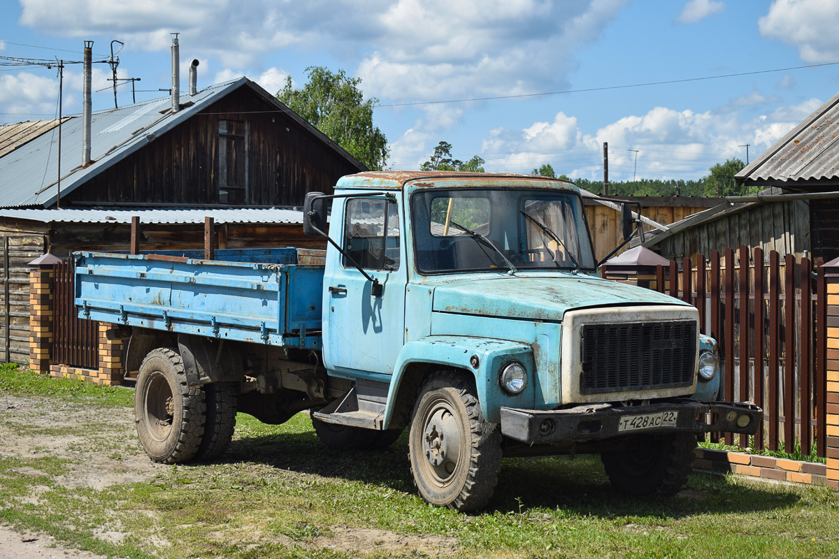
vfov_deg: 18.9
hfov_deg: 28.1
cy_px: 280
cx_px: 420
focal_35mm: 72
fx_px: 1678
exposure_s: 1/1000
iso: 200
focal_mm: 48
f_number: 6.3
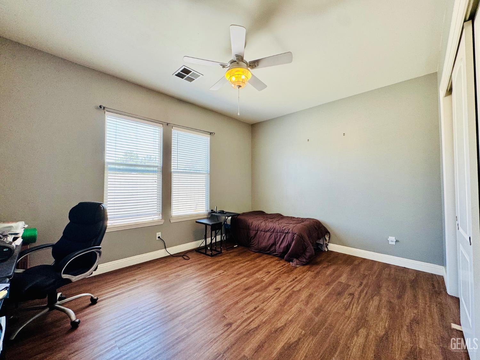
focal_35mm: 14
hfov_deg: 102.1
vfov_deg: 85.7
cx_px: 240
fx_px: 194
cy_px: 180
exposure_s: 1/120
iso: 125
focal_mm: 2.22
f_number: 2.2
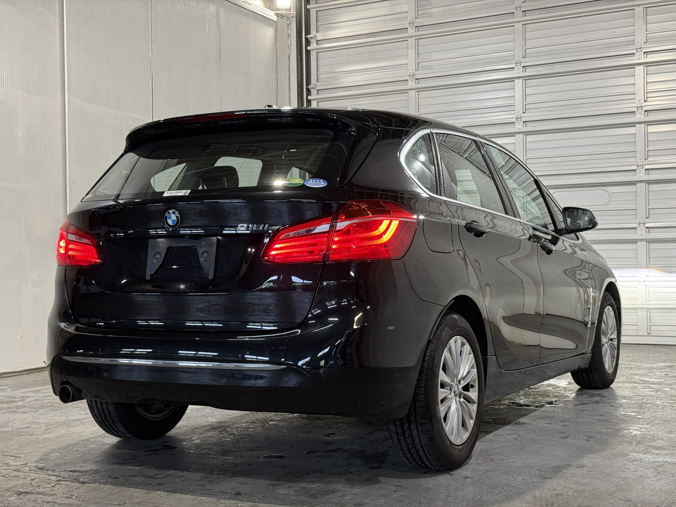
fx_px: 937
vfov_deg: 30.3
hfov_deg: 39.7
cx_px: 338
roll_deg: +0.6
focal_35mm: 48
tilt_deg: +0.6
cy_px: 254
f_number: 1.78
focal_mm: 6.76
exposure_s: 1/60
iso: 160
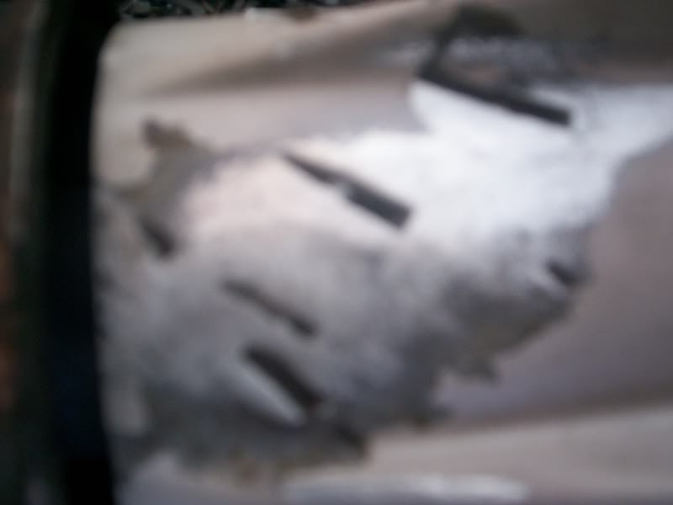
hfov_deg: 51.4
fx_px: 700
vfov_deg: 39.7
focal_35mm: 36
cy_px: 252
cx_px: 336
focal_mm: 5.9
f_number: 4.5
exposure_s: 1/21.3
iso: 140
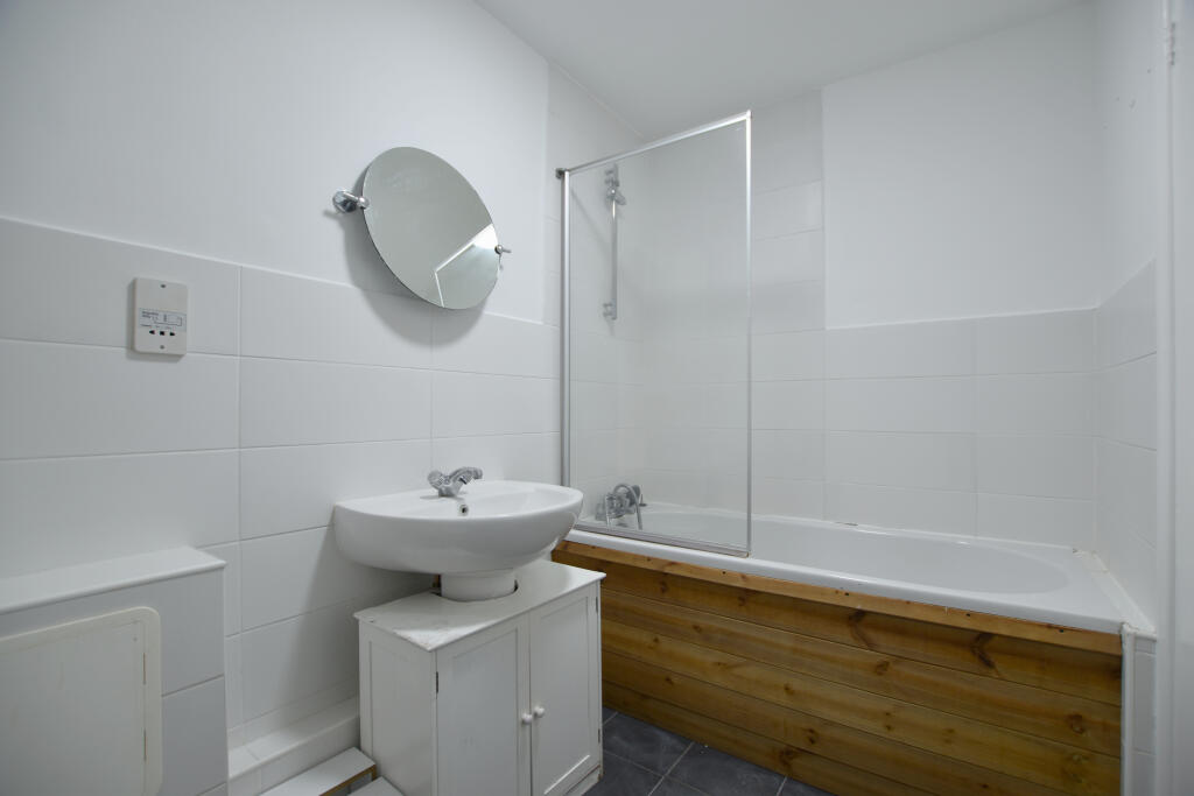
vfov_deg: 77.3
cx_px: 597
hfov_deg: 100.4
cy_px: 398
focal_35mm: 15
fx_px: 498
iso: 100
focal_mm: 10
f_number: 3.5
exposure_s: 1/25
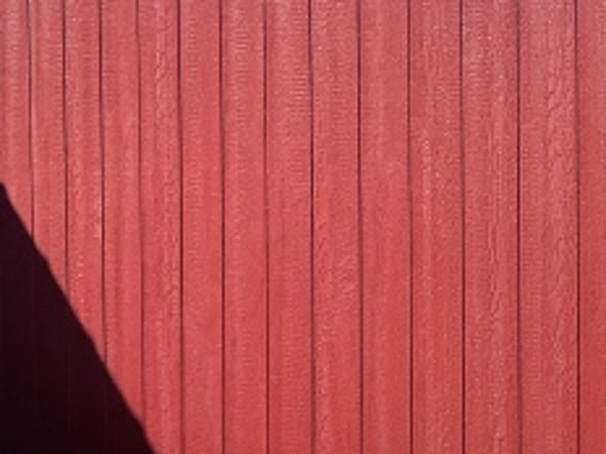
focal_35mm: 80
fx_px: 1401
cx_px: 580
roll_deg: -0.6
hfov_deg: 23.6
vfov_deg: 18.3
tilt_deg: -1.0
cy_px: 99
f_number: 1.8
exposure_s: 1/1076
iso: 16
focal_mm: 3
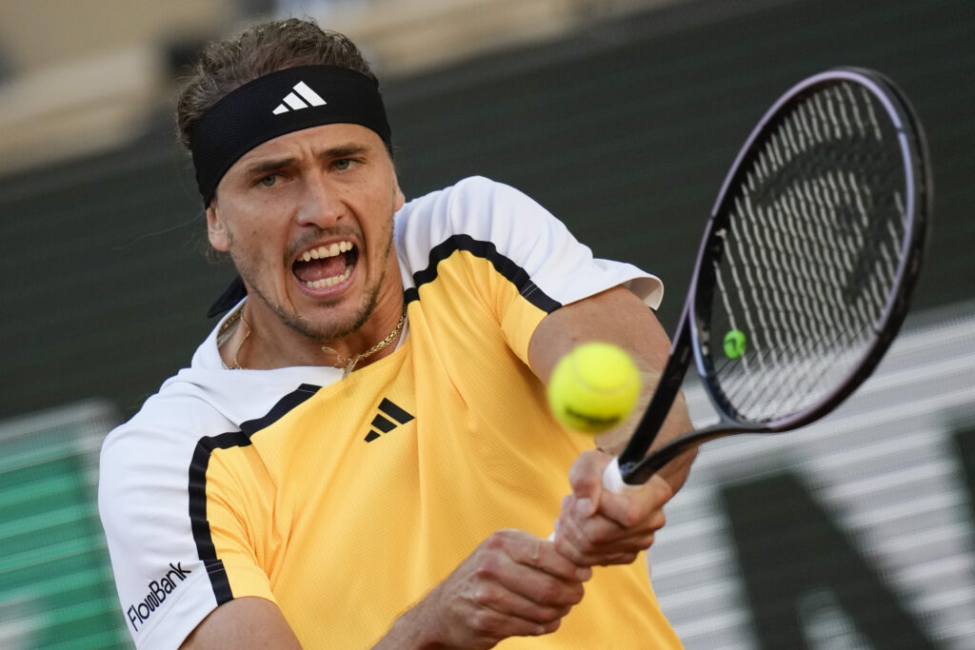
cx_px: 488
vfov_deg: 2.3
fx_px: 16251
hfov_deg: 3.4
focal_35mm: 600
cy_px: 325
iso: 1250
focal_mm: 400
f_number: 2.8
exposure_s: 1/5000
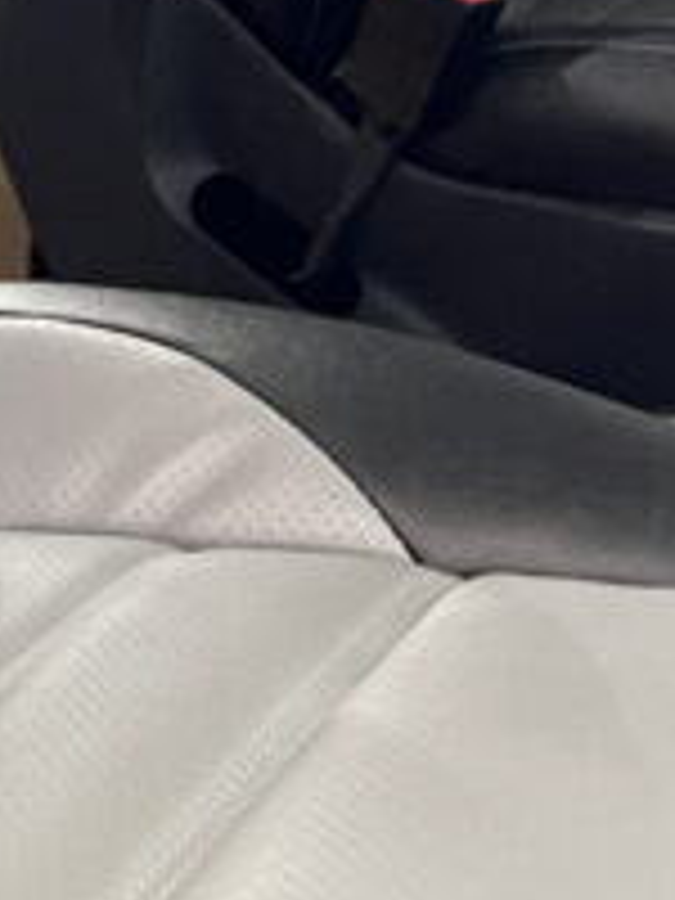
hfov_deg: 10.7
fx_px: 3458
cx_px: -364
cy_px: -572
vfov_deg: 13.7
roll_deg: -1.6
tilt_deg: -4.8
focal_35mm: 133
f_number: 1.5
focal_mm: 5.7
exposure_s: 1/60
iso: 320
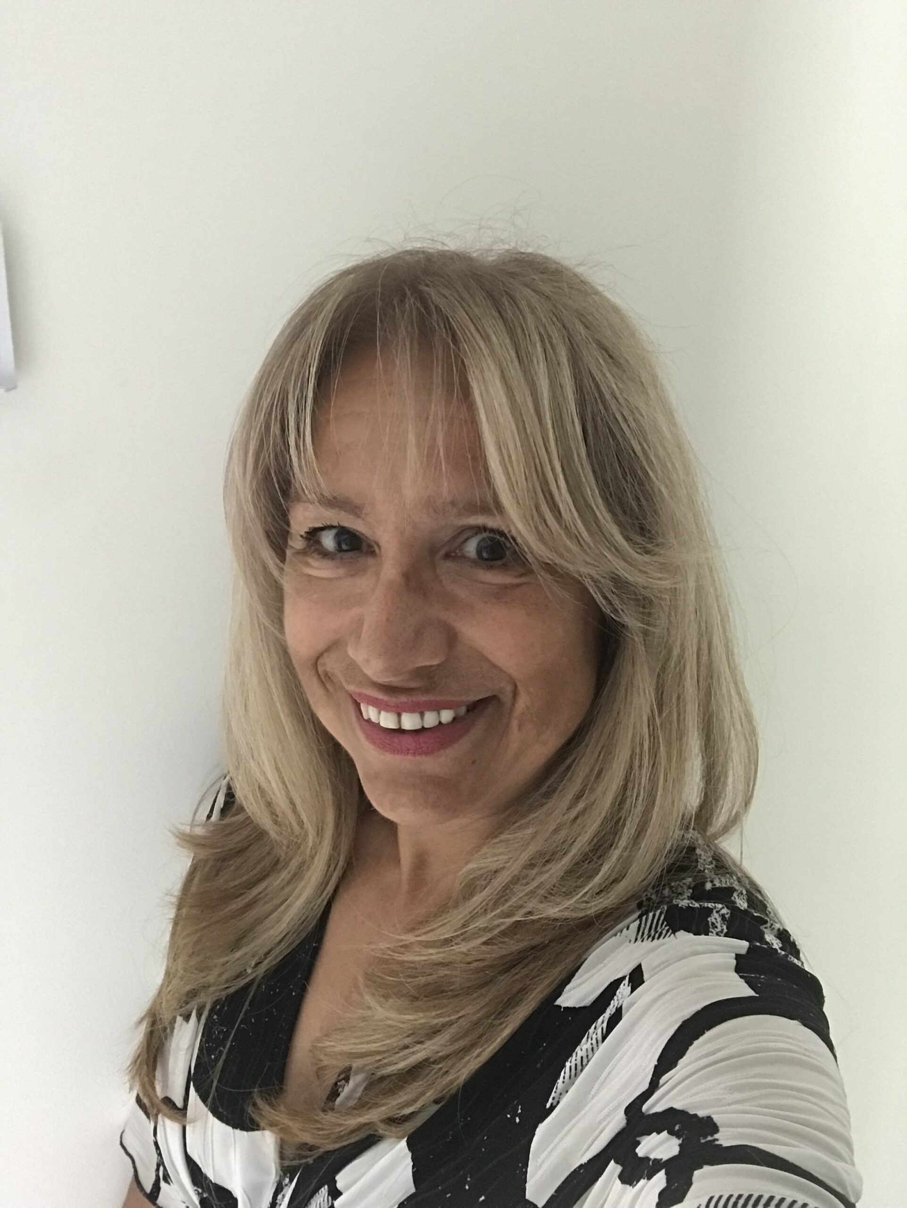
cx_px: 454
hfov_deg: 44.2
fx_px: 1117
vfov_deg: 56.8
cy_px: 604
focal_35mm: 32
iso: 200
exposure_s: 1/17
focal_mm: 2.87
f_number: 2.2
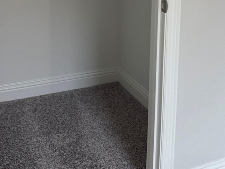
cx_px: 117
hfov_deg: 37.5
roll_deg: -3.1
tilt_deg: -14.0
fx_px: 331
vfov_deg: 27.0
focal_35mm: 51
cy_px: 0
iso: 160
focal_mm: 6.76
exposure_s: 1/243
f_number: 1.78
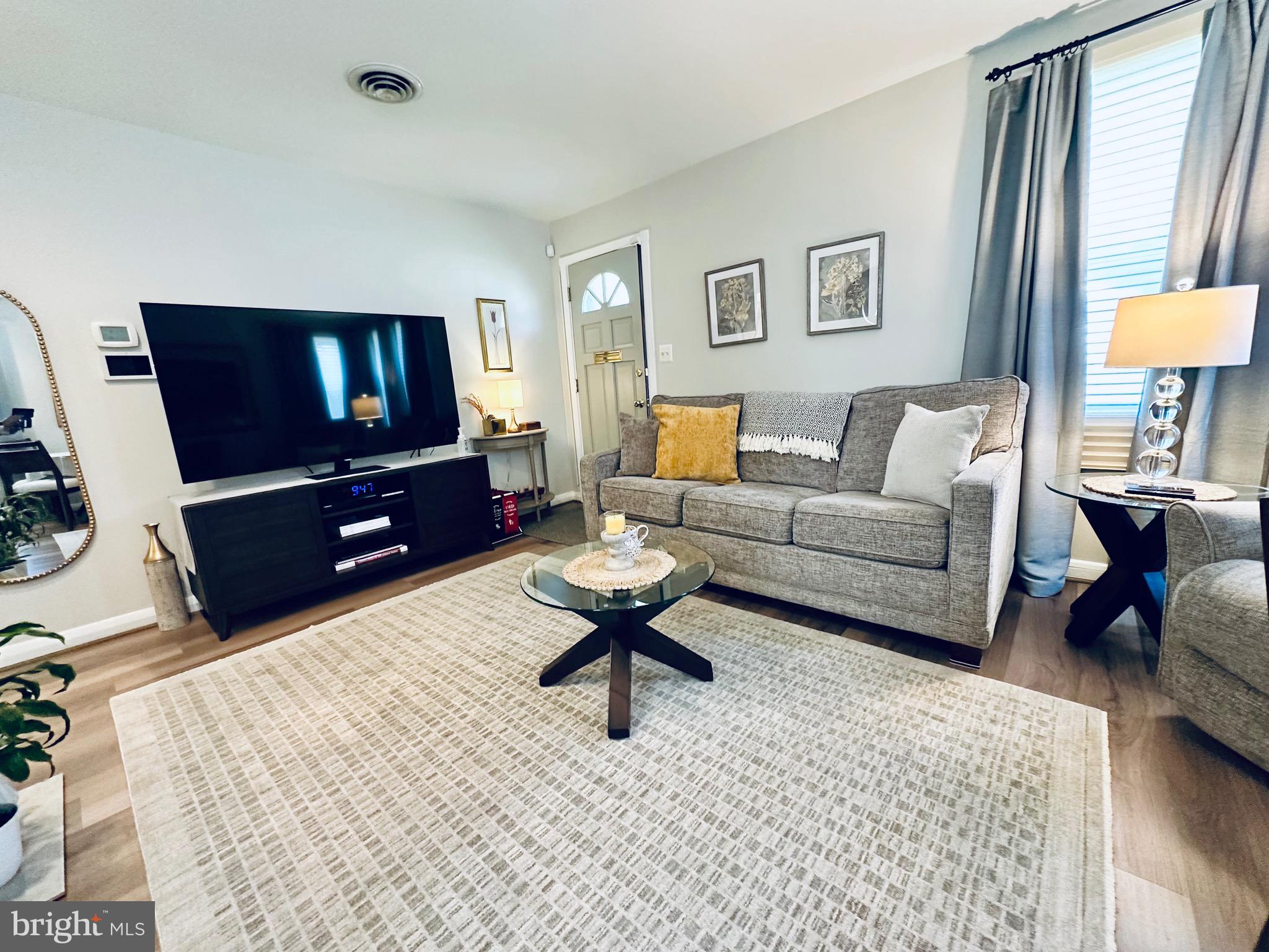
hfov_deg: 102.1
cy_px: 476
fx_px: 513
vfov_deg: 85.7
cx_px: 634
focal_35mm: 14
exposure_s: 1/60
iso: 500
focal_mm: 2.22
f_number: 2.2
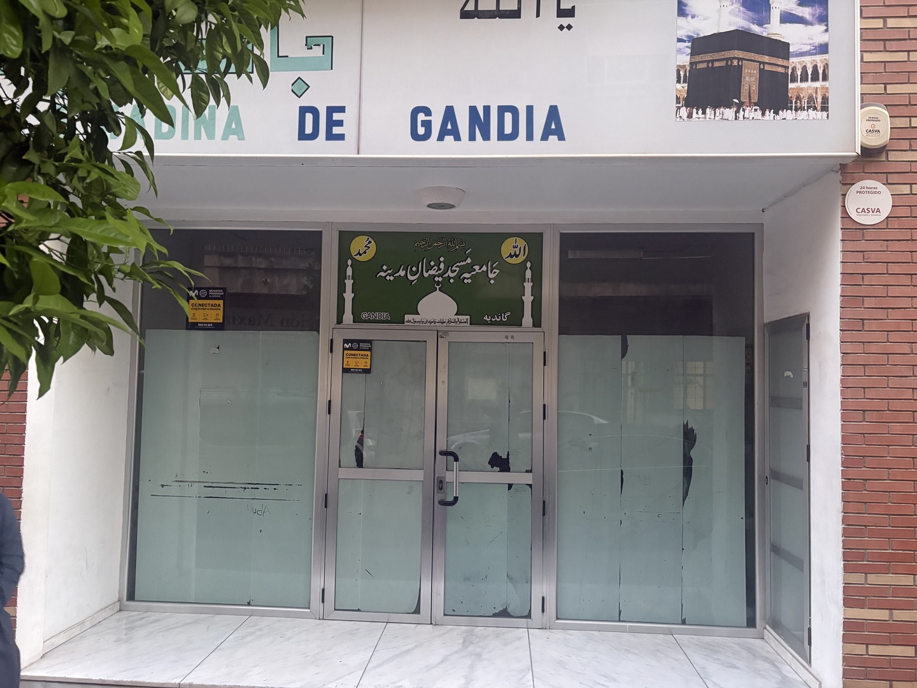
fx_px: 689
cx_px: 458
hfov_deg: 67.3
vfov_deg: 53.1
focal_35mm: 26
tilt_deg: +3.1
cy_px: 344
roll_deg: -1.6
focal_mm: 5.96
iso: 500
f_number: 1.6
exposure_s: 1/25
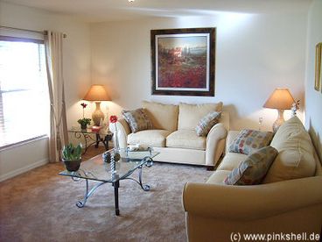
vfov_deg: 40.7
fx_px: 326
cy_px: 121
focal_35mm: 35
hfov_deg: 52.6
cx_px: 161
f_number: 2.8
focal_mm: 5.8
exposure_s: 1/30
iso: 133
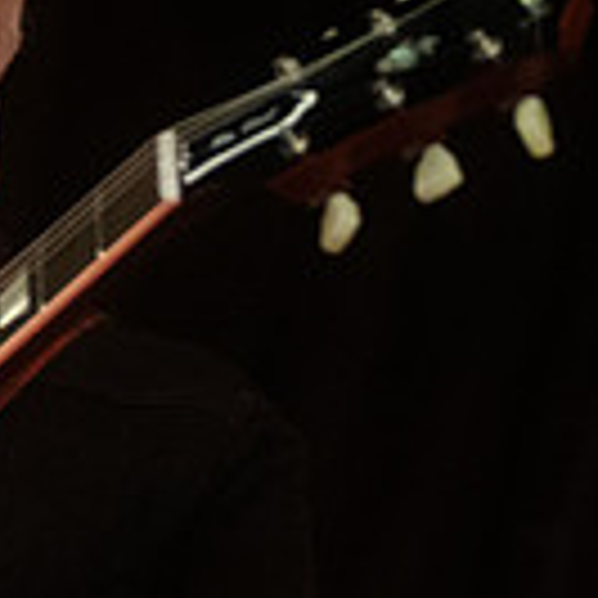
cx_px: 12
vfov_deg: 4.5
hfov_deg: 4.5
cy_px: 304
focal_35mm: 387
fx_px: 7564
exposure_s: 1/200
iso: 2500
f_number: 3.2
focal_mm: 95
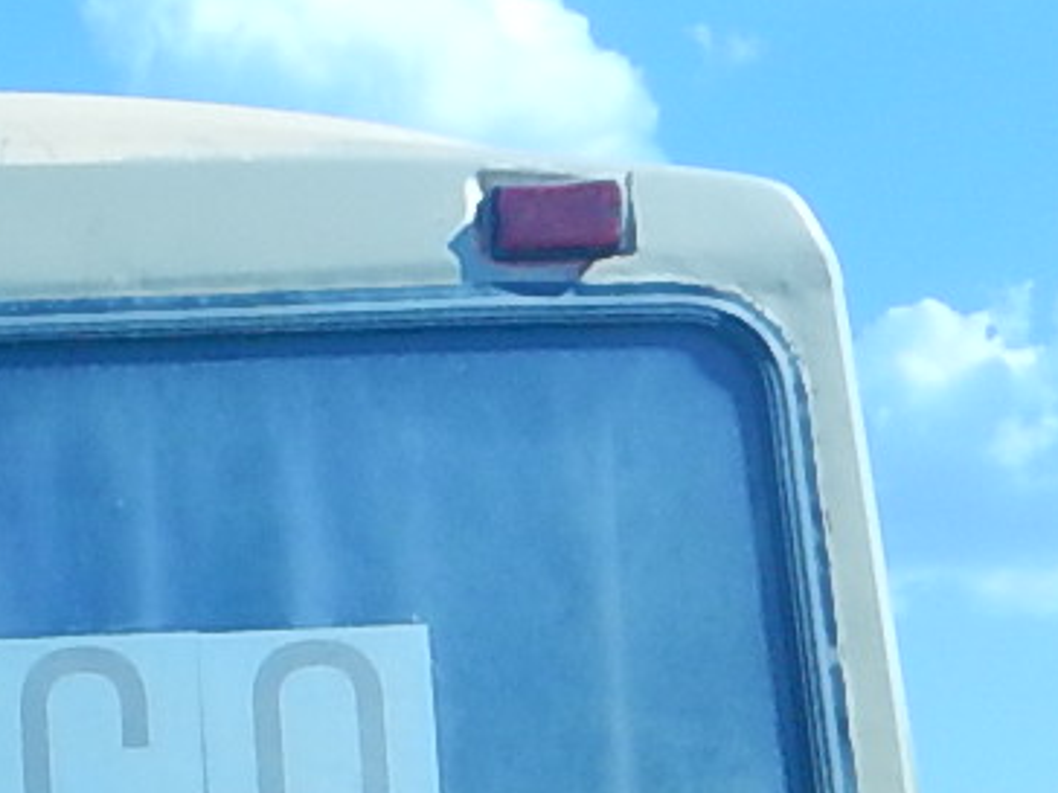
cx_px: -669
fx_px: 4585
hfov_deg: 12.3
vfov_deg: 9.6
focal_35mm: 150
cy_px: 1182
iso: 125
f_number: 4.1
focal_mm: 4.3
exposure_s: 1/800
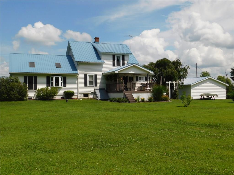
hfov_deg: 51.4
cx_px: 117
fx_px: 243
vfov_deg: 39.7
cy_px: 88
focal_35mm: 36
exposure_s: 1/640
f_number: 7
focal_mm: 6.3
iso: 125
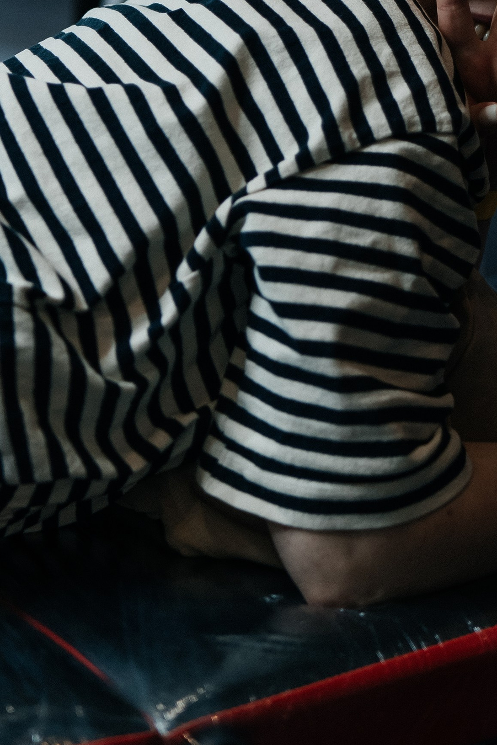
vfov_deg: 18.8
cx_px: 366
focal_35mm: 106
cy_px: 20
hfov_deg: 12.9
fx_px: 2194
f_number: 1.8
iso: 250
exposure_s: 1/250
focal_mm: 45
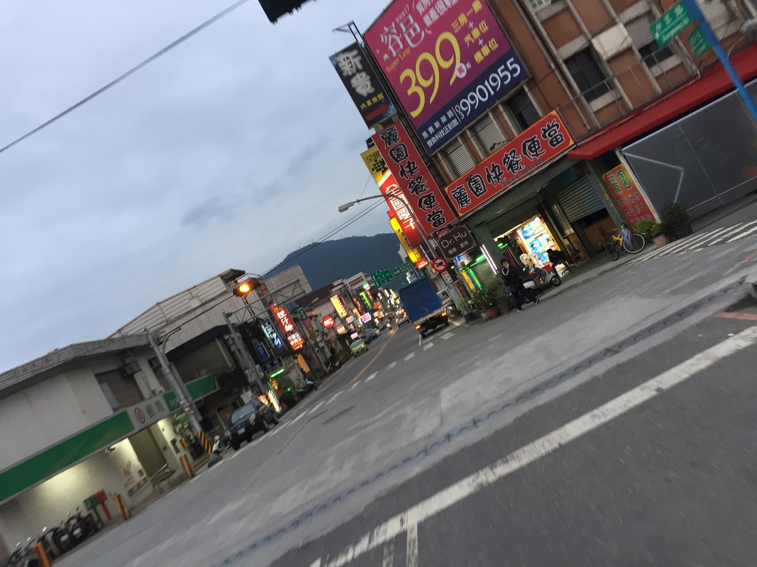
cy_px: 284
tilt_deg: +5.2
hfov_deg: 61.7
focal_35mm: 29
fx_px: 634
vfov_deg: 48.2
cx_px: 378
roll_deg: +29.1
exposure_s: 1/30
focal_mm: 4.15
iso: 64
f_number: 2.2
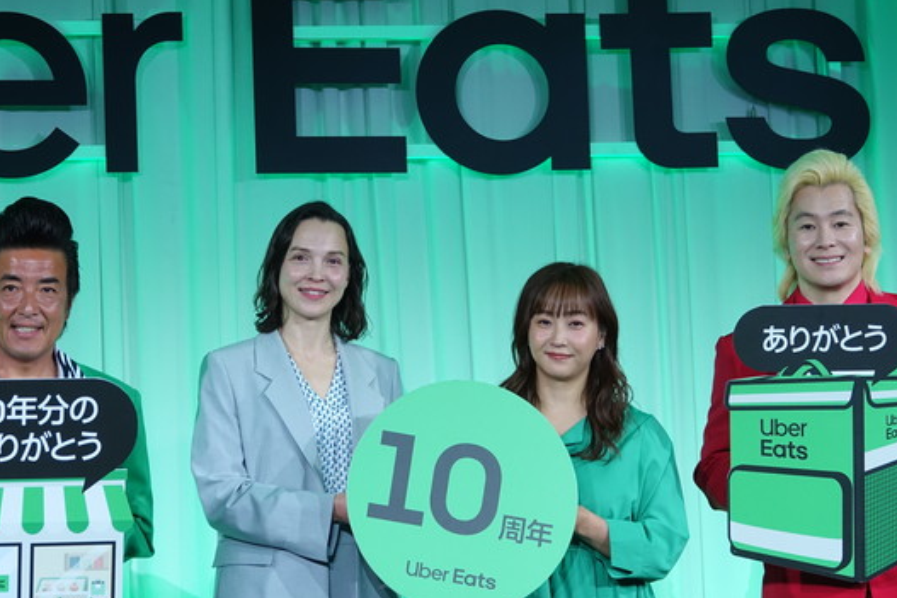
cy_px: 259
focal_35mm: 174
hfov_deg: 11.8
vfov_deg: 7.9
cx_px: 409
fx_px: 4334
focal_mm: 51.14
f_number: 4
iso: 640
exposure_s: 1/160
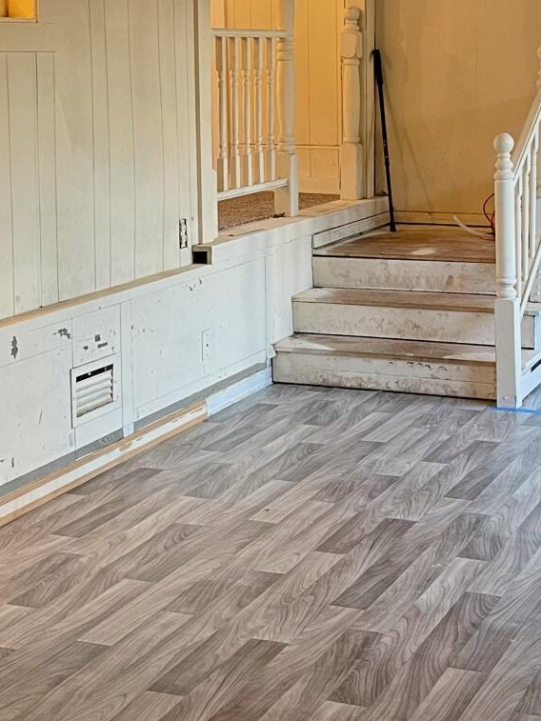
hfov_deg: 22.2
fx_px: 1375
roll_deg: -0.4
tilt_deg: -7.5
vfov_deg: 29.3
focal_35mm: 66
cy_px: 266
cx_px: 339
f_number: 1.6
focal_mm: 5.1
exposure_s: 1/60
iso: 125
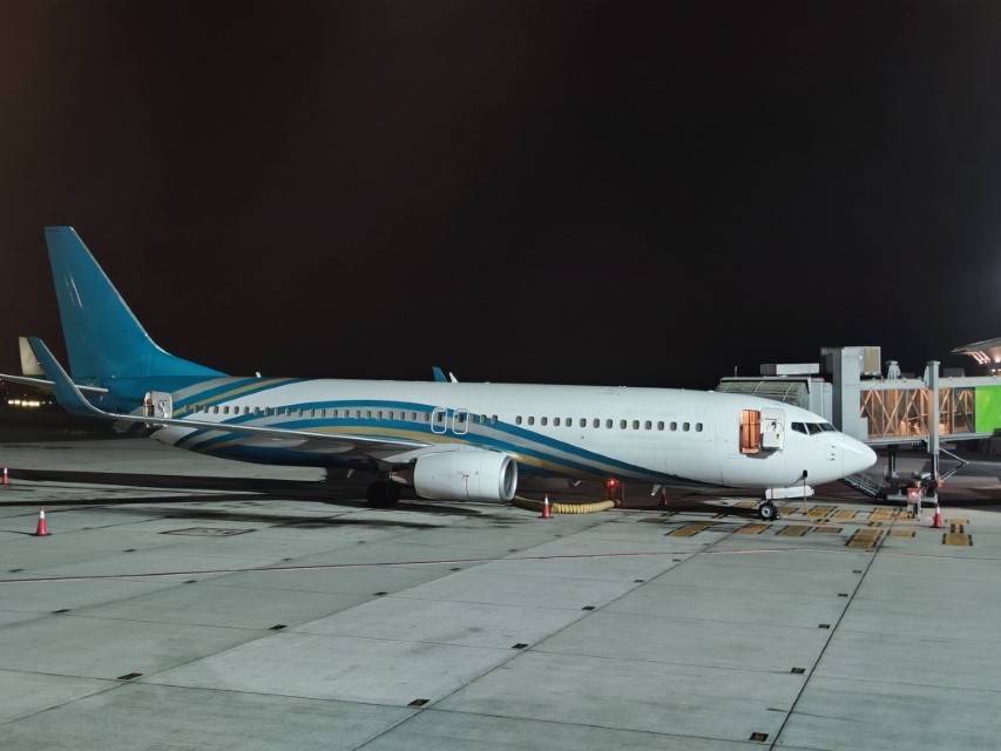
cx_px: 500
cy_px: 376
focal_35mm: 23
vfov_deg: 58.9
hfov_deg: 73.9
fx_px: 665
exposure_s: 1/20
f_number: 1.69
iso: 3405
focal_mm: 7.01
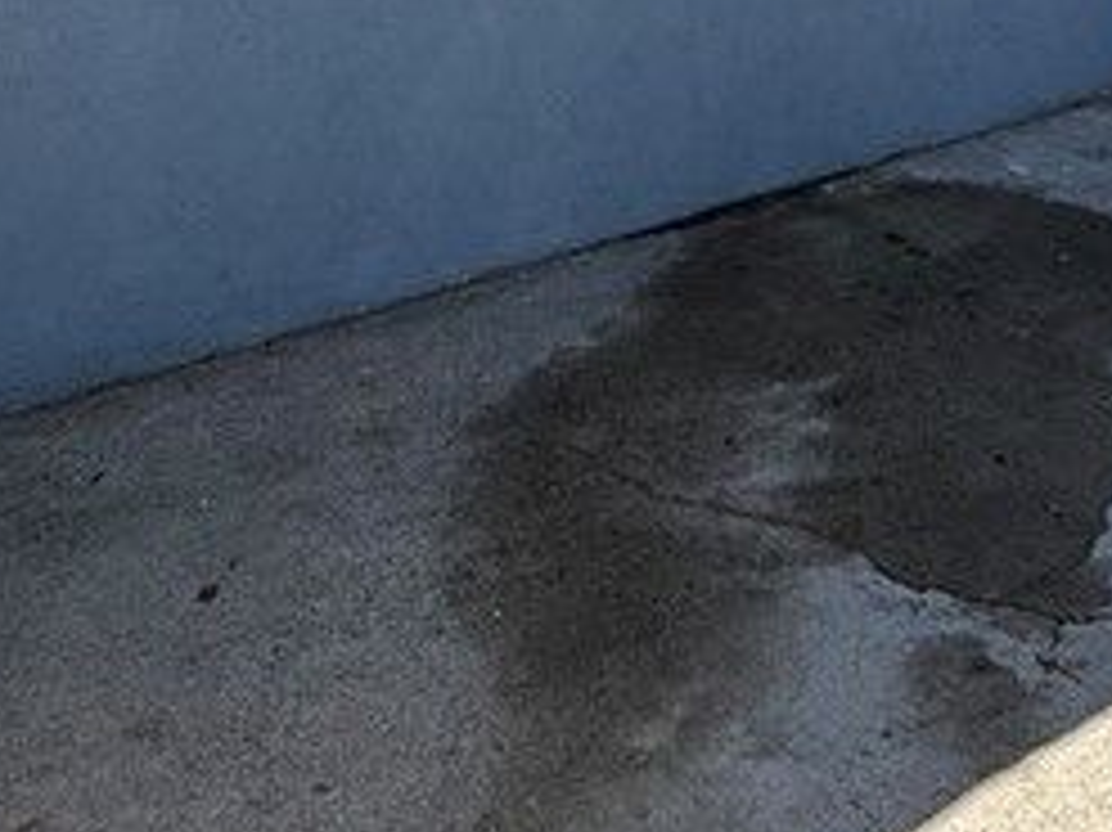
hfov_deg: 31.6
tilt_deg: -4.1
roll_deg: +0.8
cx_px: 1008
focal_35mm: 58
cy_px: -270
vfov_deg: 22.4
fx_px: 1862
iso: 64
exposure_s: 1/970
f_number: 2.2
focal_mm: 2.22
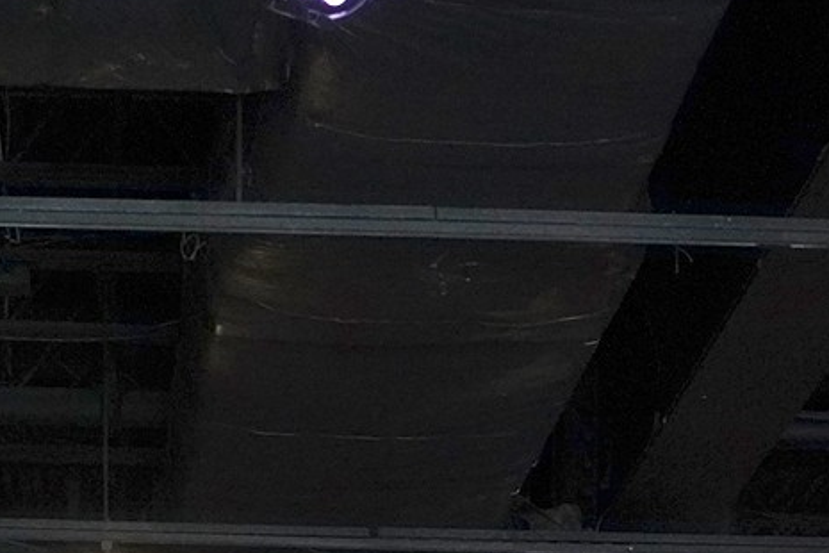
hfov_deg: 11.9
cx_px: 337
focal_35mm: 172
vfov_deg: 7.6
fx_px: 3960
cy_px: 1142
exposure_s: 1/100
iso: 6400
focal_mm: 40
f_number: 5
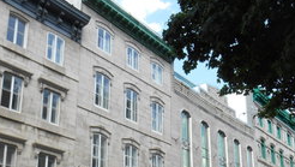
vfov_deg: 24.7
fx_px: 360
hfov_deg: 44.5
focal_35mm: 46
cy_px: 173
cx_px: 165
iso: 80
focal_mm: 4.7
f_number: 3.4
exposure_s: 1/250
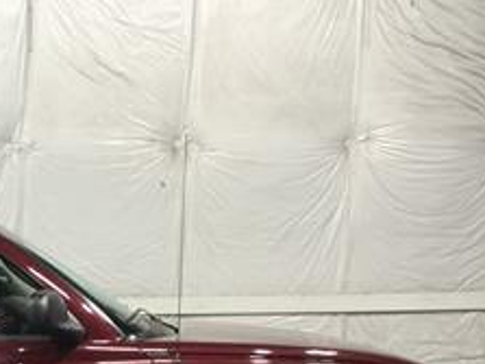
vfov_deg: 16.2
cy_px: 384
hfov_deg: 20.1
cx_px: -150
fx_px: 1246
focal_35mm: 89
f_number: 2.4
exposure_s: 1/30
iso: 80
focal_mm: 3.3
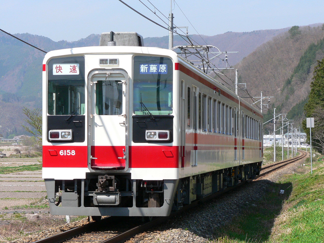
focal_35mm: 130
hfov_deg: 15.2
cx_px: 162
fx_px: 1217
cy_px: 122
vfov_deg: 11.4
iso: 80
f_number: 5
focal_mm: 21.6
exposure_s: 1/400
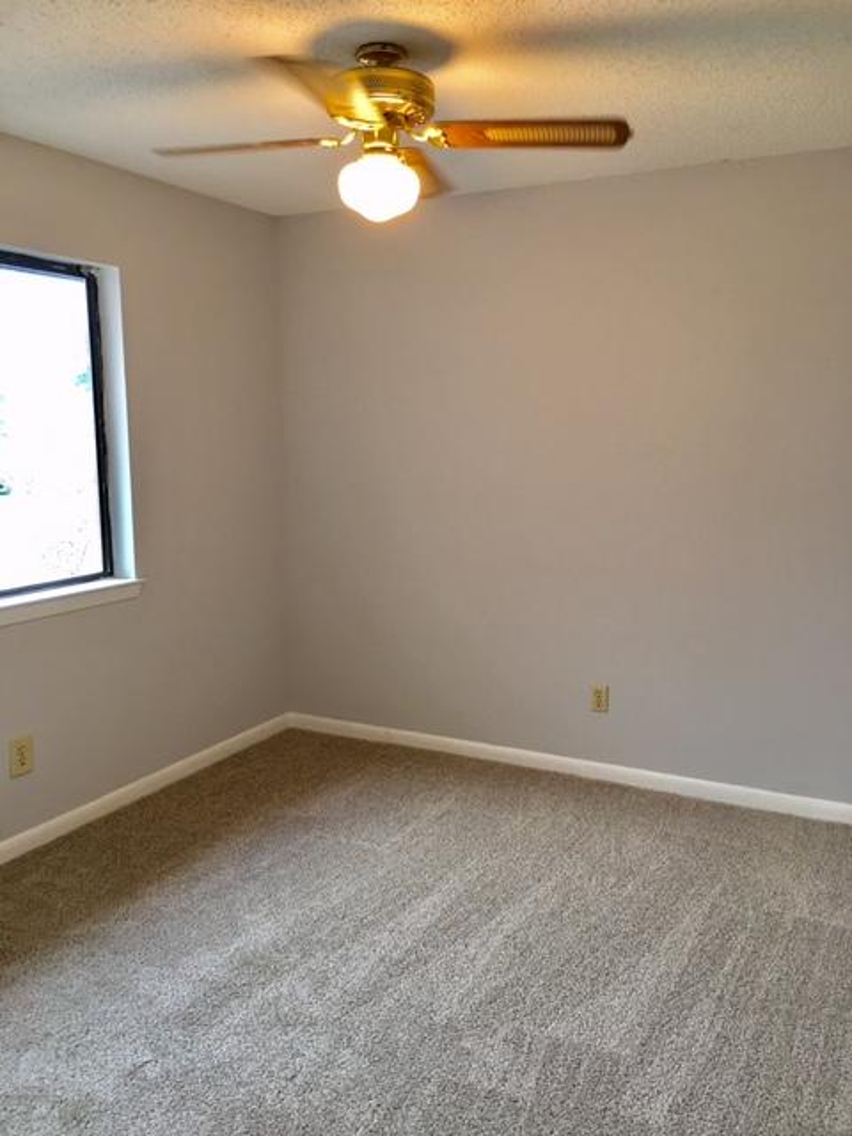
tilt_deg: -6.8
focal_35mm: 29
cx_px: 426
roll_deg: -0.3
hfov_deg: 48.2
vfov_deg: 61.7
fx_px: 952
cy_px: 568
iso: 32
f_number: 2.2
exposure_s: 1/15
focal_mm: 4.15
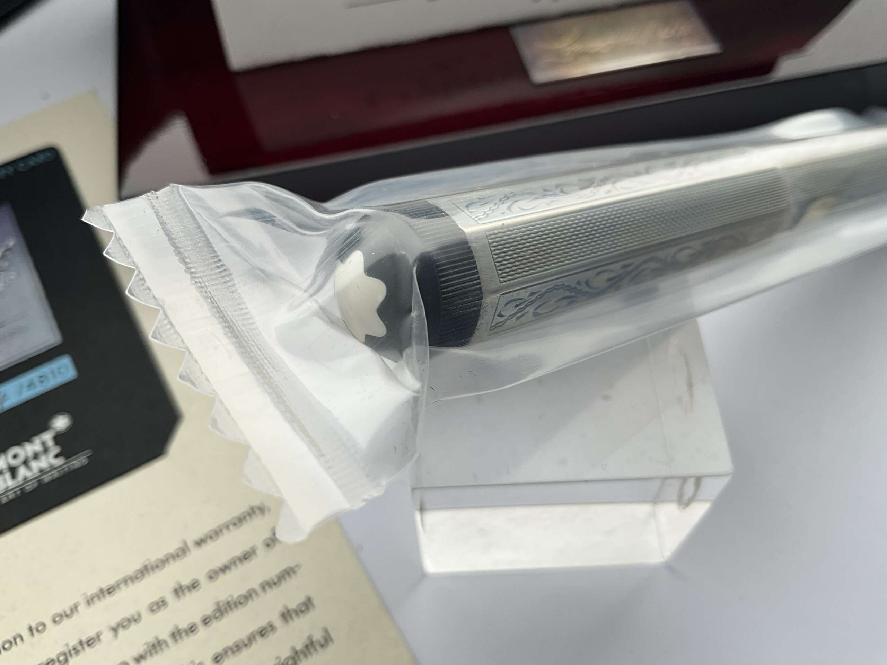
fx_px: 743
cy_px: 332
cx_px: 444
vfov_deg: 48.2
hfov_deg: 61.7
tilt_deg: -58.9
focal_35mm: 29
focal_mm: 3
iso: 20
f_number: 1.8
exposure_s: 1/164
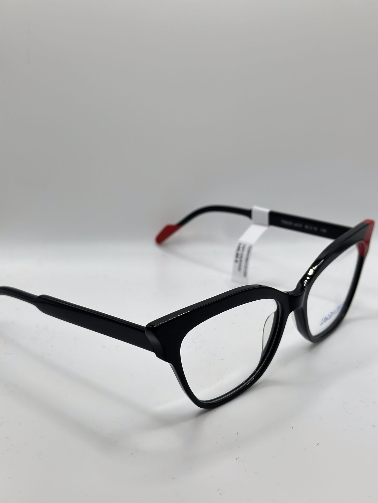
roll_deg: -0.1
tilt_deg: -31.7
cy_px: 252
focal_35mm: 48
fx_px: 699
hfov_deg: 30.3
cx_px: 189
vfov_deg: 39.7
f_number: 1.78
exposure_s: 1/740
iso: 80
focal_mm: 6.86
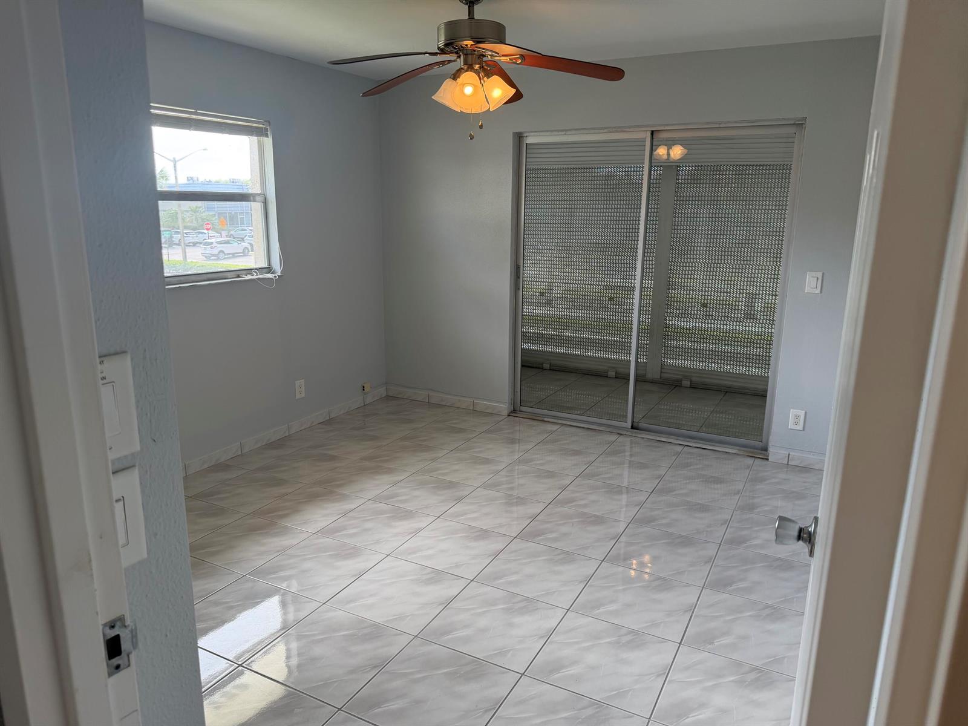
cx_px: 484
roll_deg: +0.2
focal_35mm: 24
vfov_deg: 56.8
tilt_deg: -12.2
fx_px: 671
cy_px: 363
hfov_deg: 71.6
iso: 100
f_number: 1.78
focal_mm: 6.76
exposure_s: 1/180
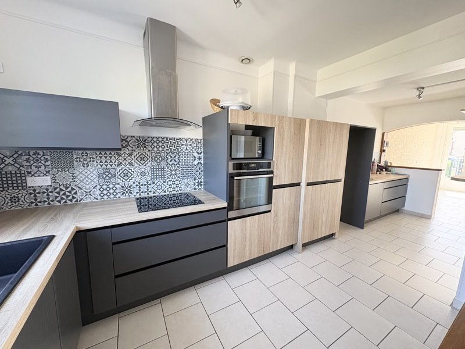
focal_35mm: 14
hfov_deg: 102.1
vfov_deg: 85.7
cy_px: 174
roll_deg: -0.9
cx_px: 232
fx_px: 188
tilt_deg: -8.0
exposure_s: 1/93
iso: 250
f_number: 2.2
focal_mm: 2.22
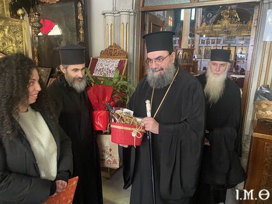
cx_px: 136
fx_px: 204
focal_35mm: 26
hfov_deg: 67.3
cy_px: 102
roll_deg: -1.7
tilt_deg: -12.2
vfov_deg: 53.1
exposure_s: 1/25
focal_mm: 4.25
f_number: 1.8
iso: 640
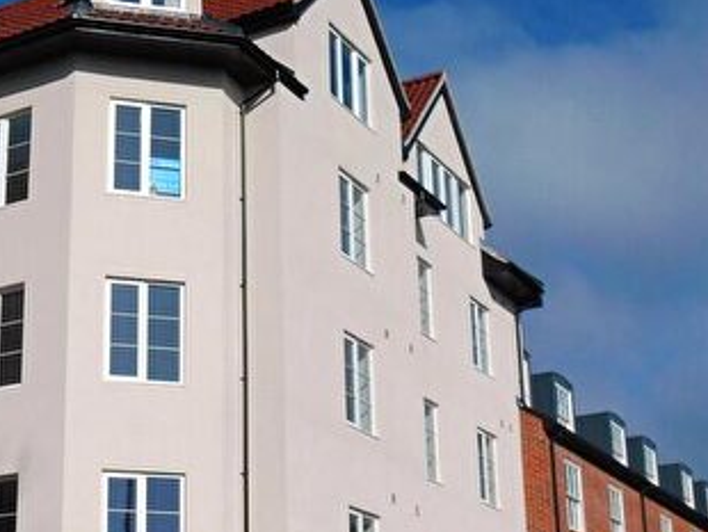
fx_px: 1433
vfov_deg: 21.0
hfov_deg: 27.3
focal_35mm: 70
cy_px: 362
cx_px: 162
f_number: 11.4
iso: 80
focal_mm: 5.5
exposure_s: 1/320
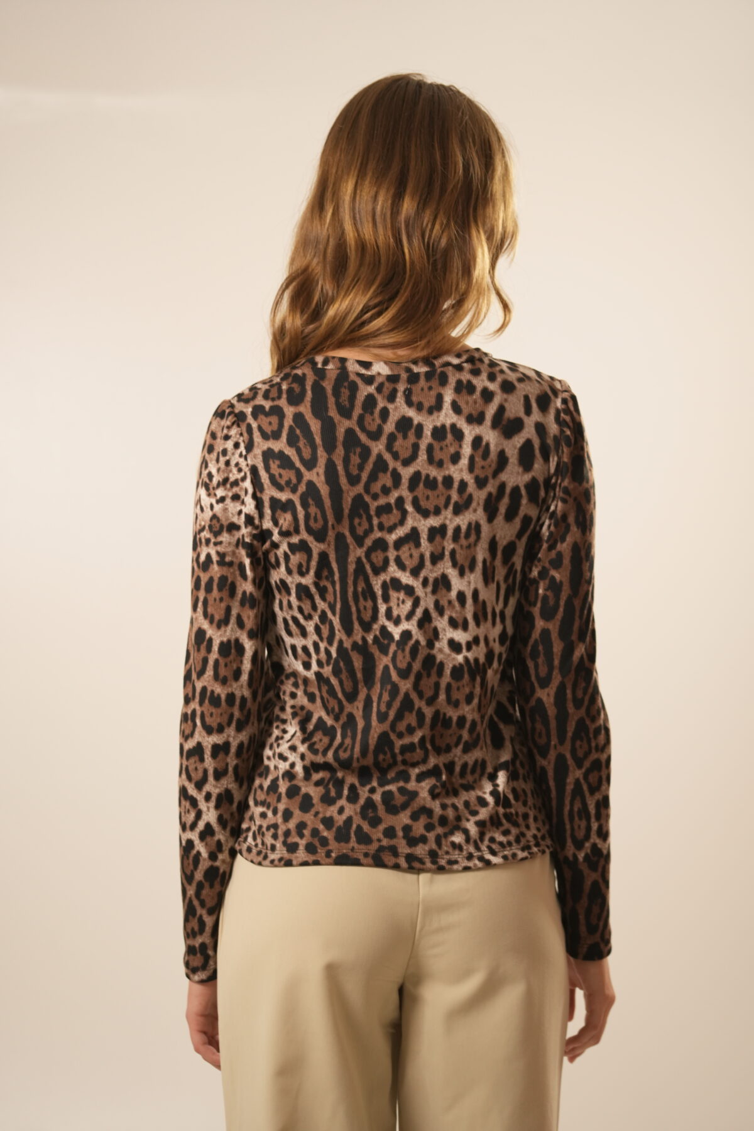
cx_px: 377
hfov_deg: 9.8
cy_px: 566
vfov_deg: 14.7
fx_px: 4398
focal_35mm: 140
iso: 1250
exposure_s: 1/125
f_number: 4
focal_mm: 140
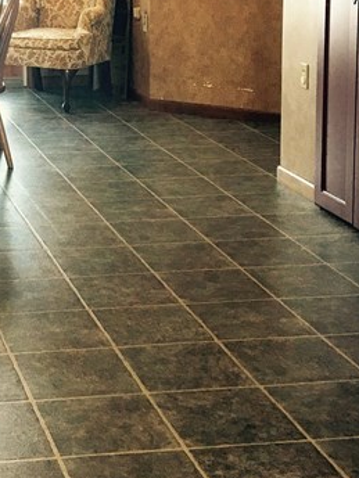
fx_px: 1188
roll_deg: +1.8
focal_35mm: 86
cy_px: 67
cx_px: -71
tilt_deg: -9.1
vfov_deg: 22.3
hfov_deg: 16.5
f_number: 2.2
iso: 32
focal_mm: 4.15
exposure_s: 1/30
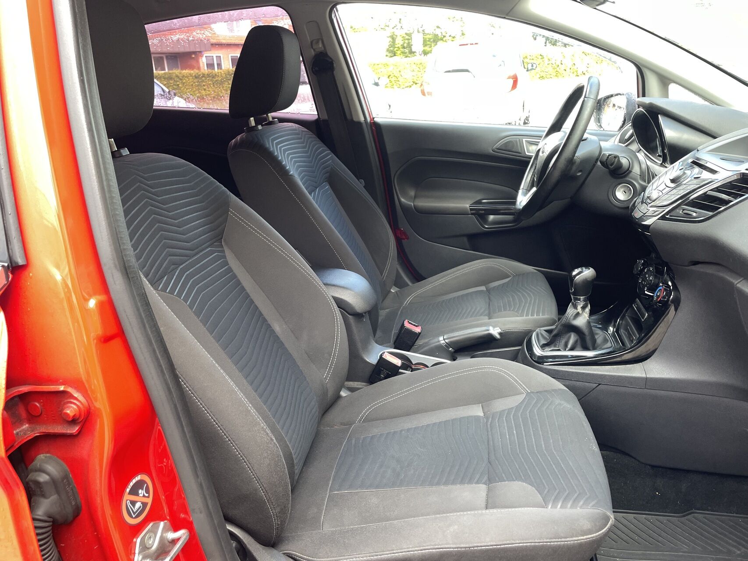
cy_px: 280
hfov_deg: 67.3
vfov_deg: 53.1
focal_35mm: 26
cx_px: 374
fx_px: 562
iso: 100
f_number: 1.6
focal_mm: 4.2
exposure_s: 1/121
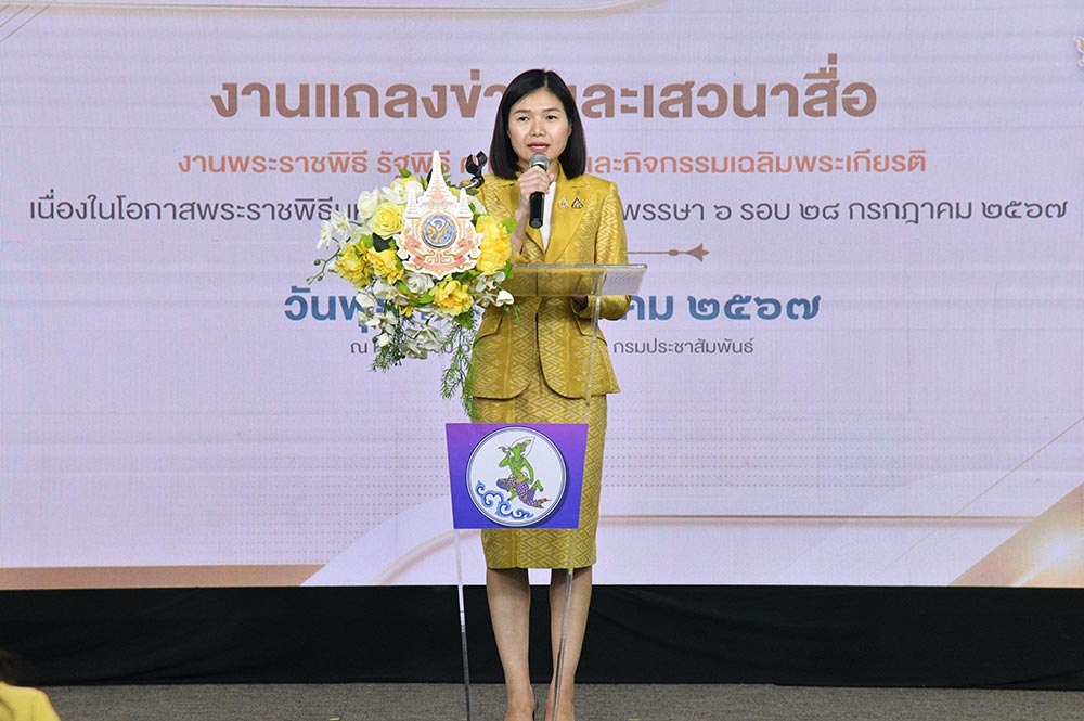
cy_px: 360
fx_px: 4332
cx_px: 542
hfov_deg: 14.3
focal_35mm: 144
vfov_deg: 9.5
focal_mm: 120
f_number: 5.6
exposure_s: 1/100
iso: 3200
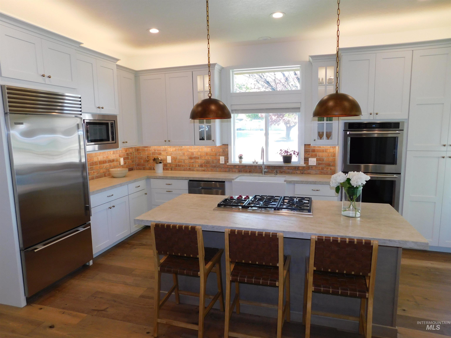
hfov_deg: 73.9
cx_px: 226
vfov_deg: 58.9
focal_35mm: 23
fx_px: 300
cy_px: 169
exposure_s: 1/50
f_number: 3
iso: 125
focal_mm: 4
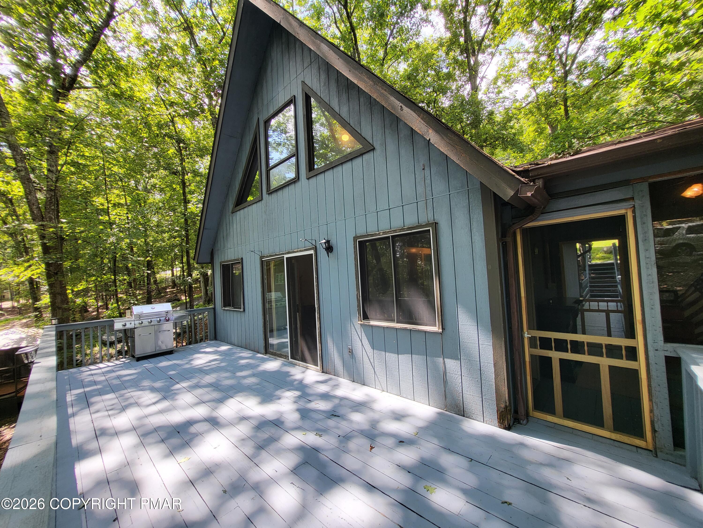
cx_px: 352
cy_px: 264
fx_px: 264
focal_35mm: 13
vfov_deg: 89.9
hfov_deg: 106.2
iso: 32
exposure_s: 1/120
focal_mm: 1.74
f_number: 2.2
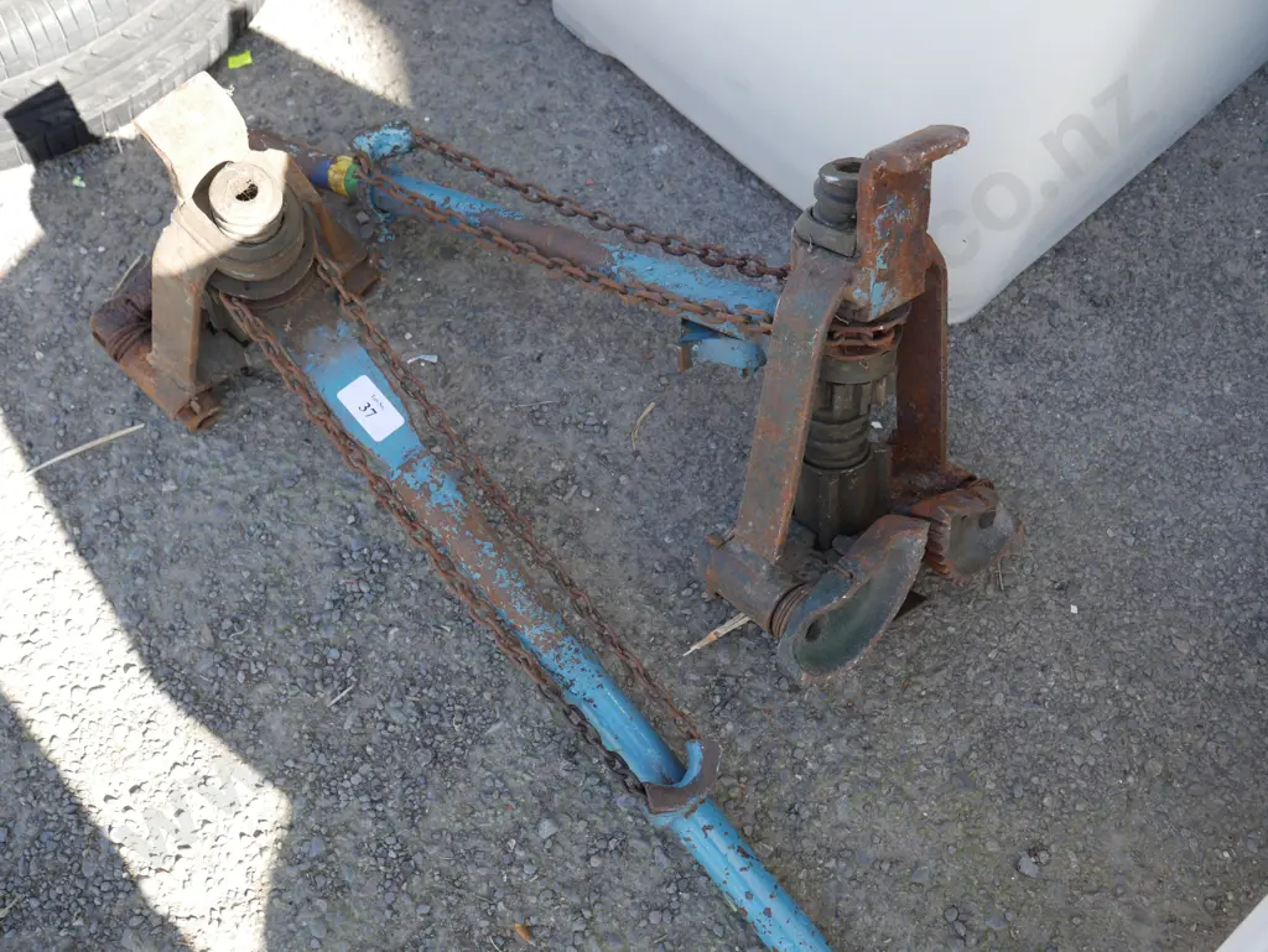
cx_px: 634
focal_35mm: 32
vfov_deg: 44.2
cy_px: 476
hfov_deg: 56.8
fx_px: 1173
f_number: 4.5
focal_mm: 16
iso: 200
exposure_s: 1/125
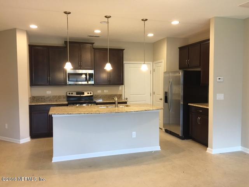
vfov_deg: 48.2
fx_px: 209
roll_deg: -0.5
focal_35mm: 29
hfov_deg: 61.7
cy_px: 94
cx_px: 124
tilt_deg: -1.6
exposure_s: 1/15
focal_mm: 4.15
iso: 40
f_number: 2.2
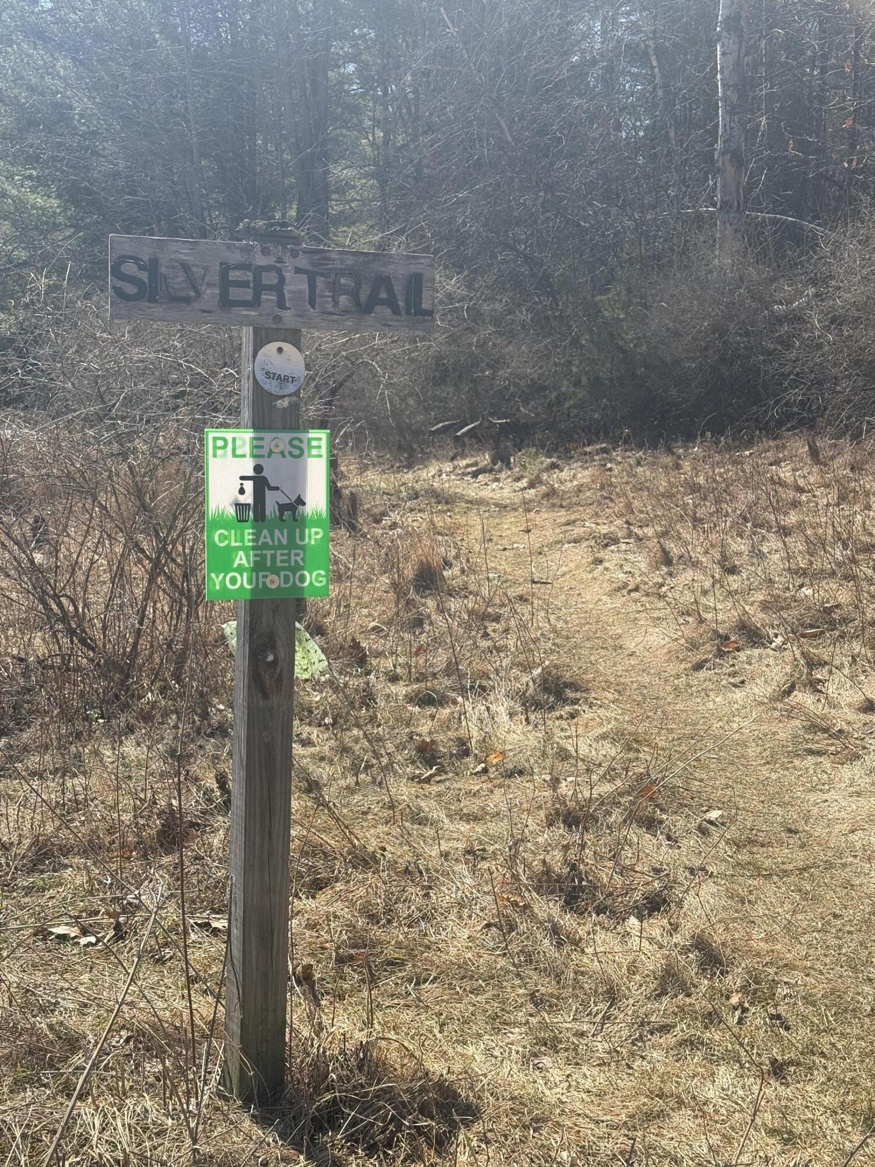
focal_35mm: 48
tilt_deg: -7.8
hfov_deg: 30.3
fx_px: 1618
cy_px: 584
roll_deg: -1.2
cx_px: 438
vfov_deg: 39.7
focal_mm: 6.76
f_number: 1.78
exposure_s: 1/3378
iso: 80
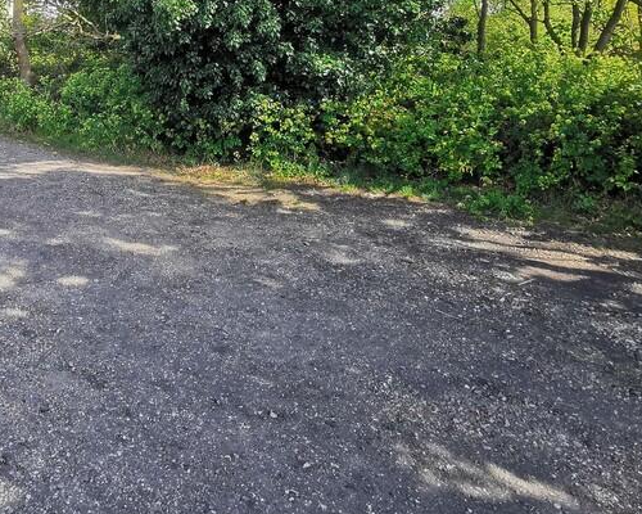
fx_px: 646
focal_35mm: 34
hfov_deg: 51.6
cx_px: 202
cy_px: 73
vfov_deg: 40.7
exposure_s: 1/266
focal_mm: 2.26
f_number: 2.2
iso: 50
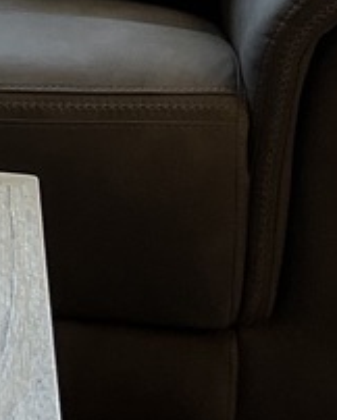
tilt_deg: -8.4
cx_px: -589
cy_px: -376
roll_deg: -0.1
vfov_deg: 10.0
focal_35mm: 181
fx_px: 2253
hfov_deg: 7.7
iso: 125
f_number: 1.6
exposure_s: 1/120
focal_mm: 5.1
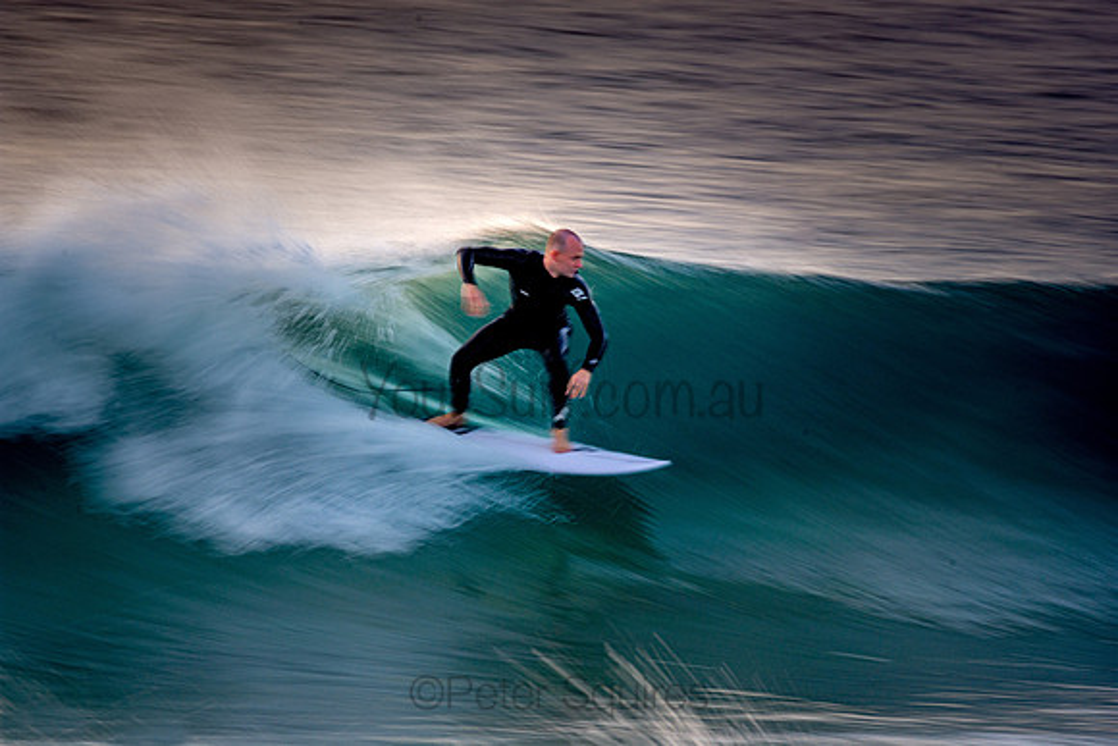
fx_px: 23296
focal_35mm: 750
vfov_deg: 1.8
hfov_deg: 2.7
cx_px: 559
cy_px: 373
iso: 100
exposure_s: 1/15
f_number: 18
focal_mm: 500
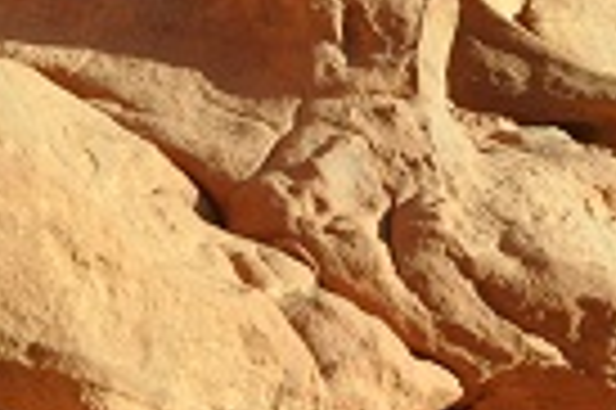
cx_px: 549
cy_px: 135
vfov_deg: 11.5
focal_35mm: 119
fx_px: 2034
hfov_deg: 17.0
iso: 200
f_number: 13
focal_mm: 18
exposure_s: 1/160
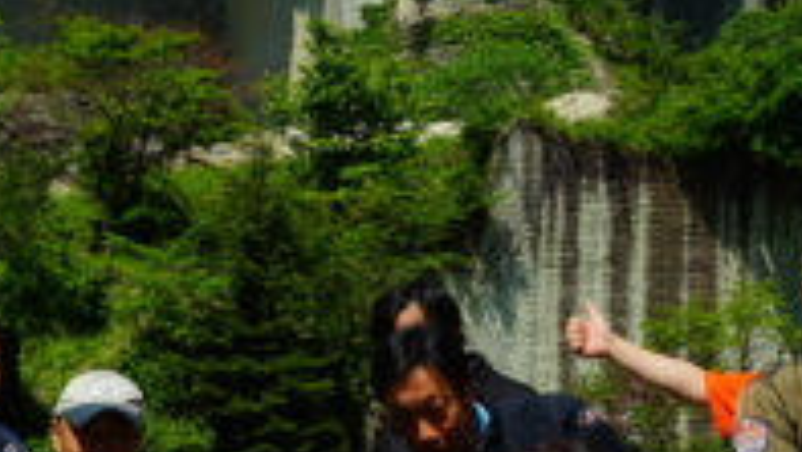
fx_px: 2808
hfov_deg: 16.2
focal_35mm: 132
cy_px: 195
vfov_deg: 9.2
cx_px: 558
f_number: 11
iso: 100
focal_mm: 31
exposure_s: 1/200
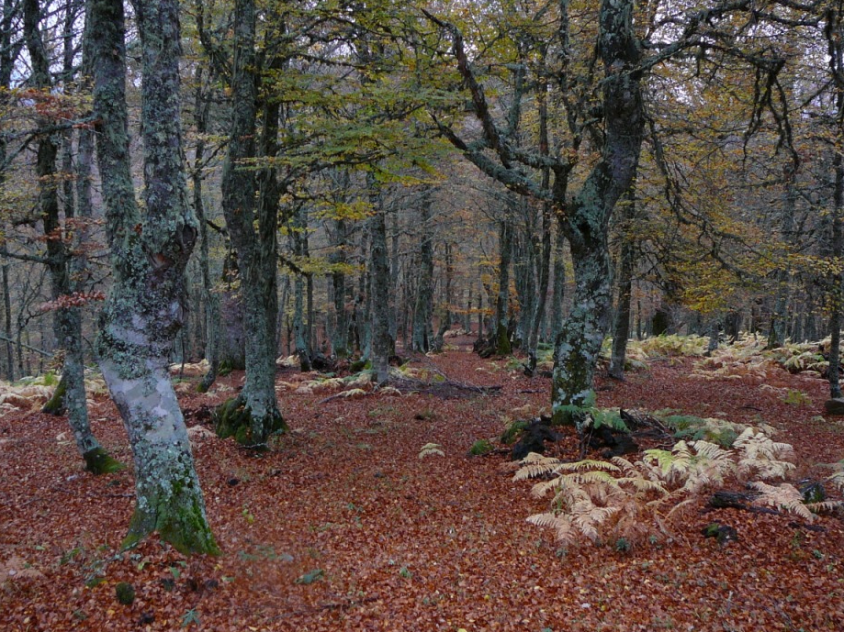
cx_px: 422
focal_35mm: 39
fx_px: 951
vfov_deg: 36.8
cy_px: 297
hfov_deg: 47.9
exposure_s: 1/100
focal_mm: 5.2
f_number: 2.8
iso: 100
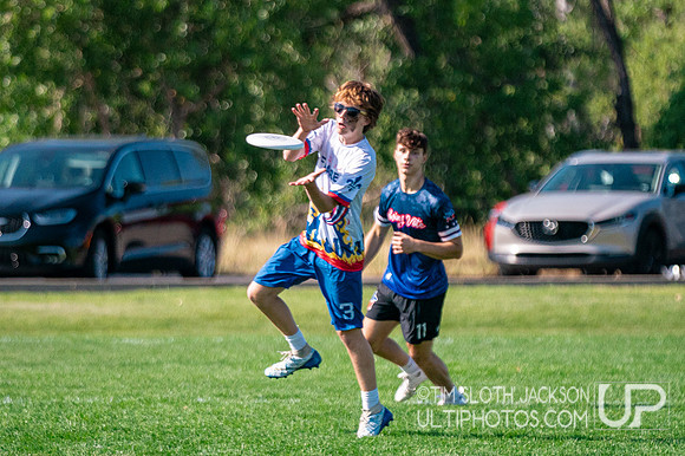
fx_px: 7292
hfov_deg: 5.4
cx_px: 319
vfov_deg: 3.6
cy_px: 215
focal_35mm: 383
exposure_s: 1/16000
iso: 1000
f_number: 2.8
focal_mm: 200
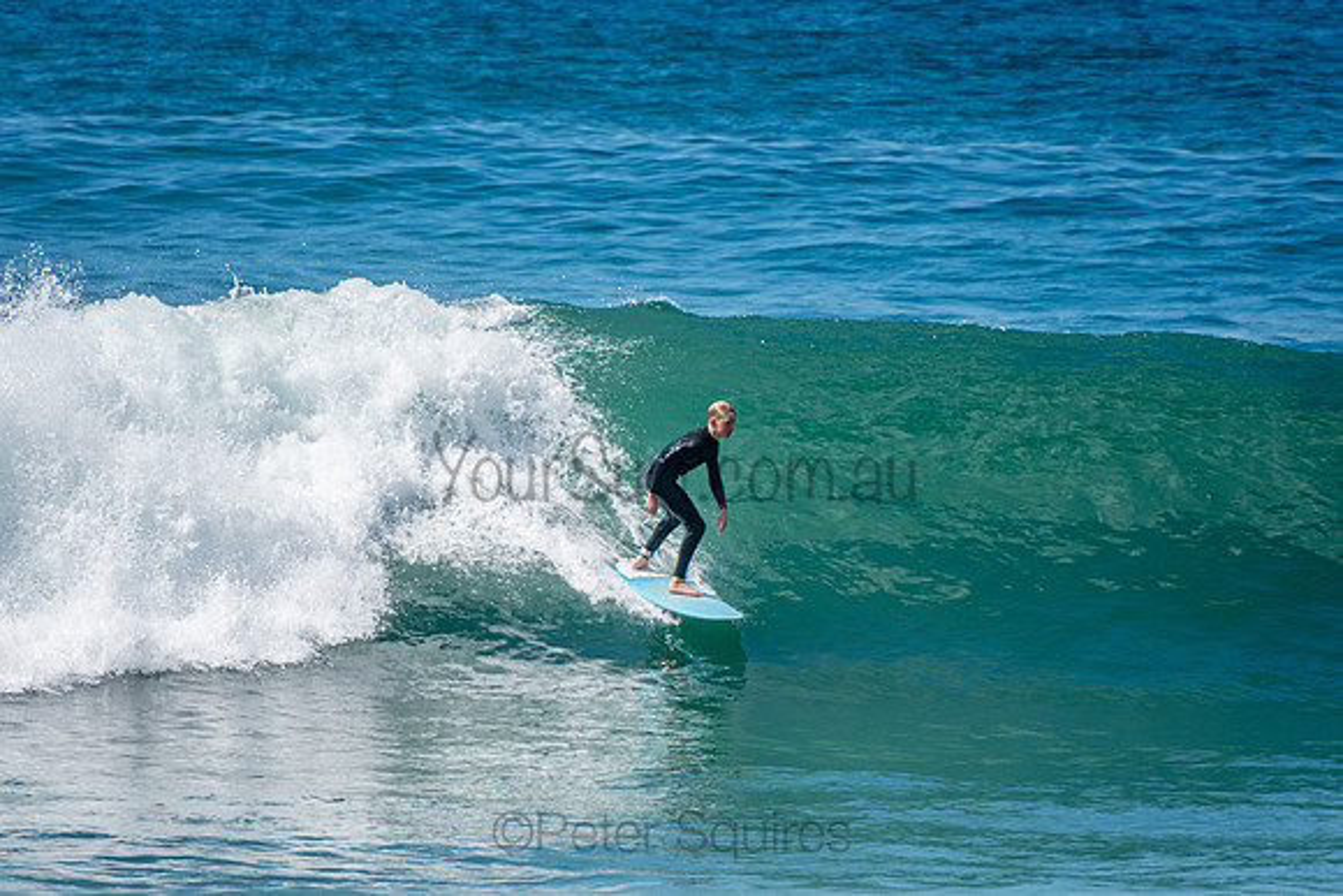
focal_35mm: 600
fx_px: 22388
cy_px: 448
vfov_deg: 2.3
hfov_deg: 3.4
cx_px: 672
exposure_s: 1/2000
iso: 360
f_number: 5.6
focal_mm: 400
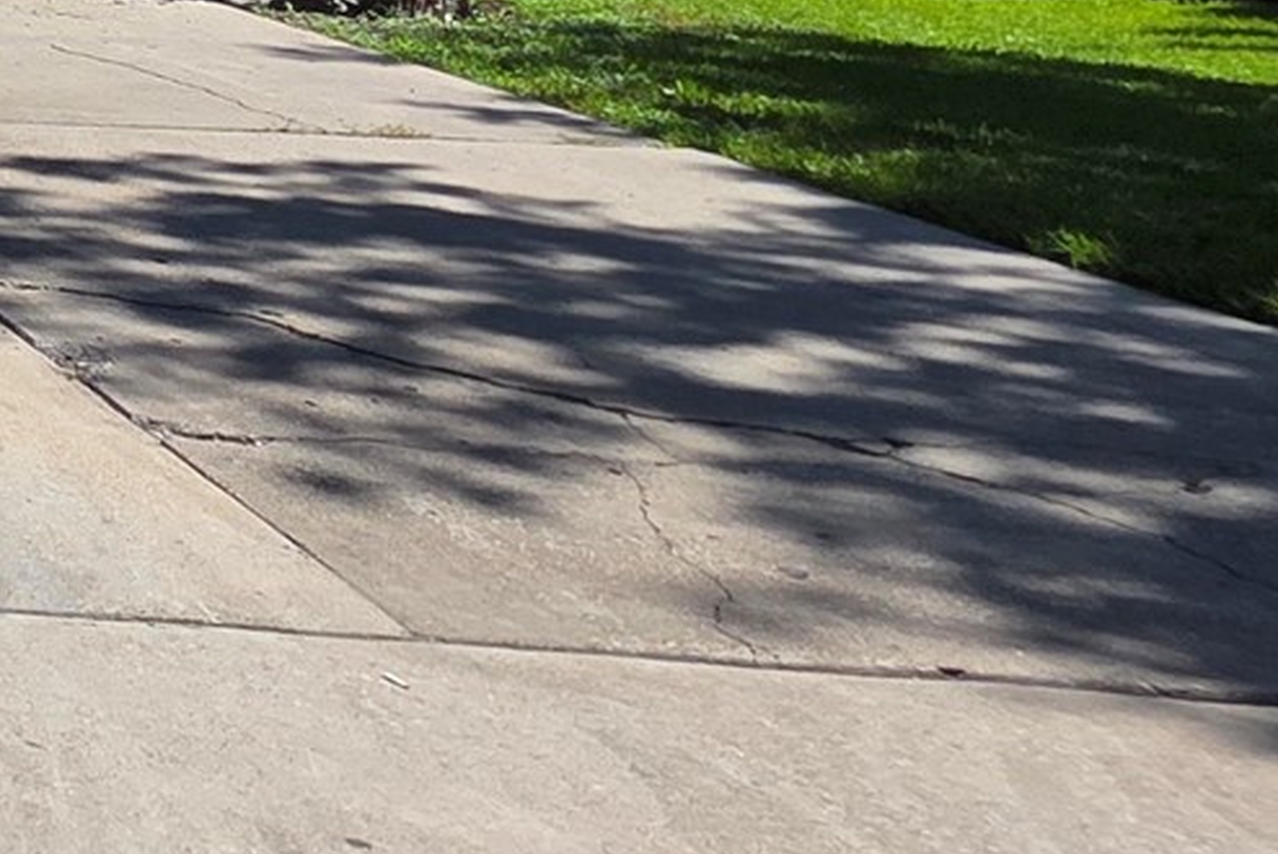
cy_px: -453
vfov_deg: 20.5
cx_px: -1288
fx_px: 1989
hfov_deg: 19.3
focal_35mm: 56
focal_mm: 2.2
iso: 40
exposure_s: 1/2027
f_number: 1.9
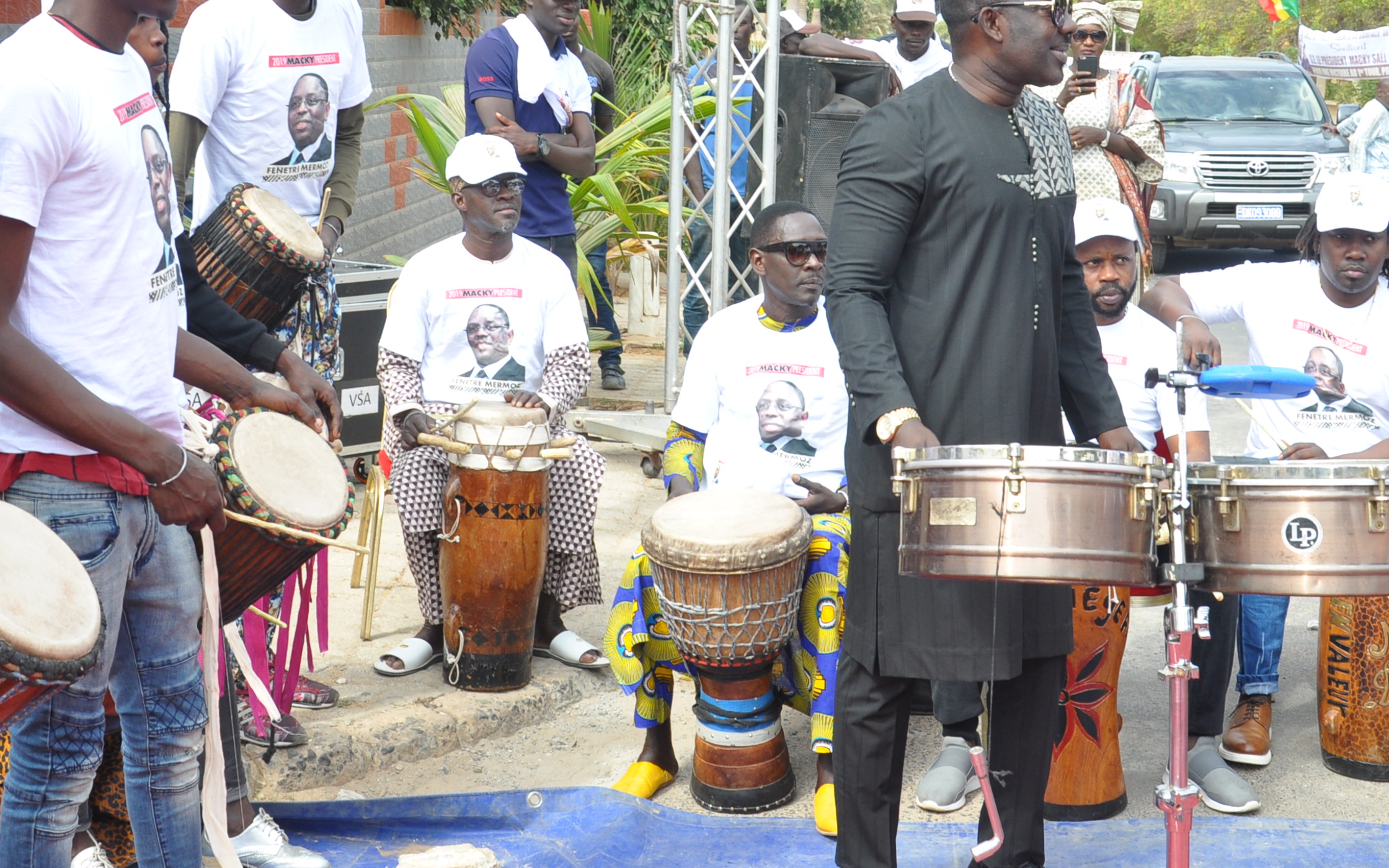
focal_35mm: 57
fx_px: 2158
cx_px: 731
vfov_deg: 22.6
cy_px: 257
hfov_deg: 35.7
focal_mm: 26
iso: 400
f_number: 13
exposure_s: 1/200
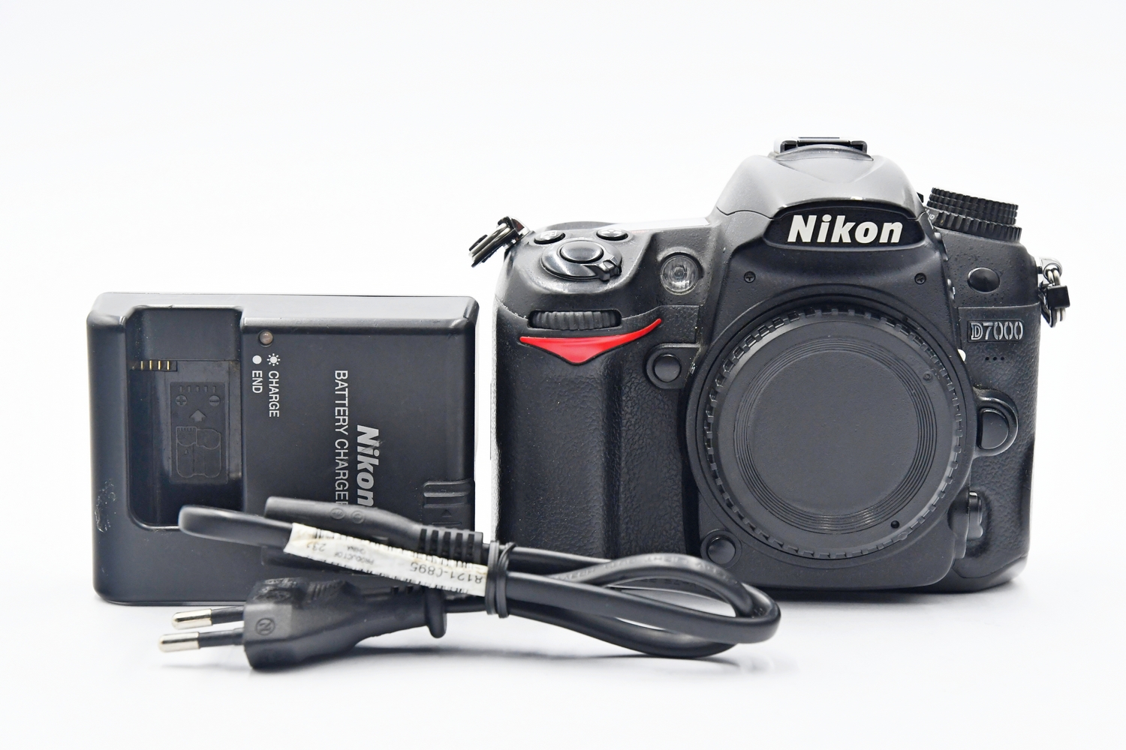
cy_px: 375
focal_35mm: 72
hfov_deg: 28.1
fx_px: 2252
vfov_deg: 18.9
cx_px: 563
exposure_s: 1/125
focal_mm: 48
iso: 1600
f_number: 7.1
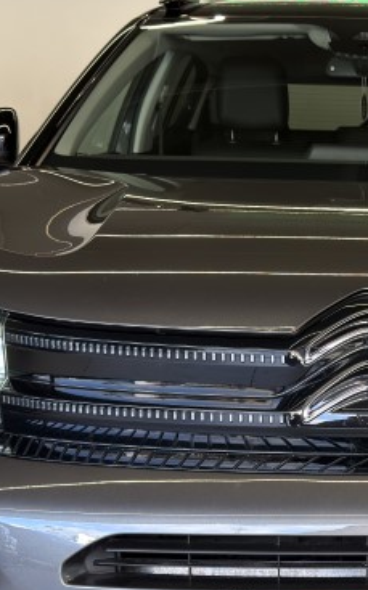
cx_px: 435
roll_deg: -1.9
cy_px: 354
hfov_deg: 17.5
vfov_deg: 28.9
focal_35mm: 71
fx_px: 1141
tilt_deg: -10.5
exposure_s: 1/120
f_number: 1.78
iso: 125
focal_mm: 6.76
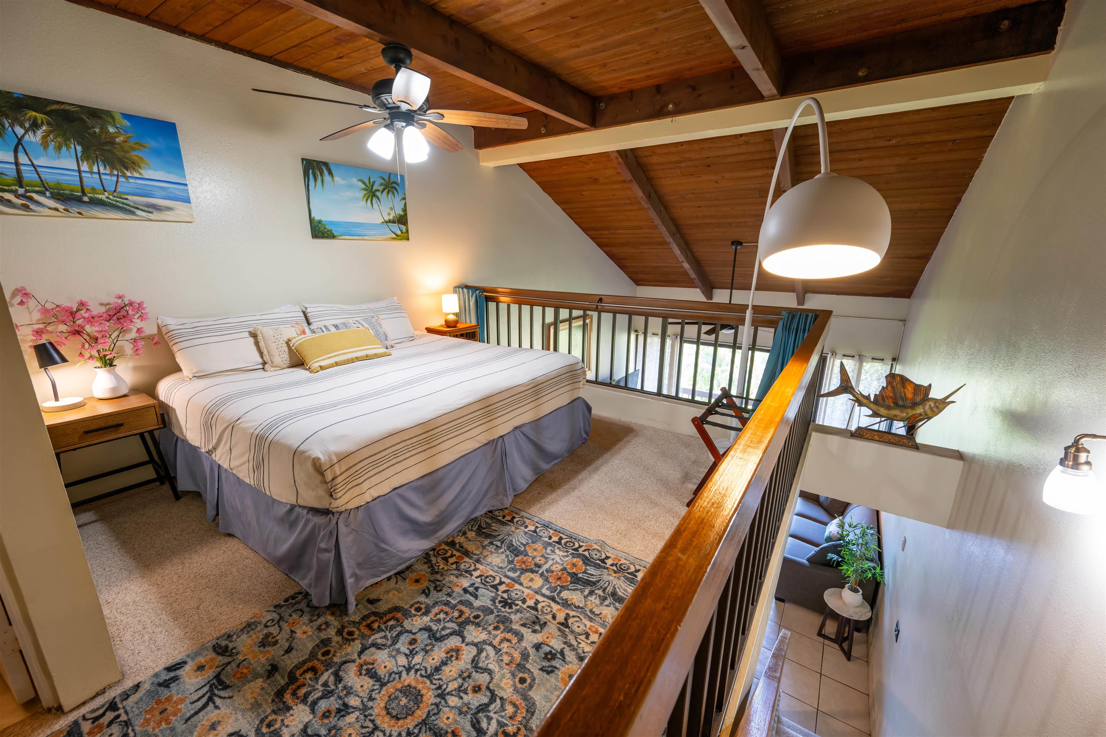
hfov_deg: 104.3
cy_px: 368
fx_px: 430
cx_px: 553
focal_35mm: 14
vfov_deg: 81.2
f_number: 7.1
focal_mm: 14
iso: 400
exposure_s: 1/8
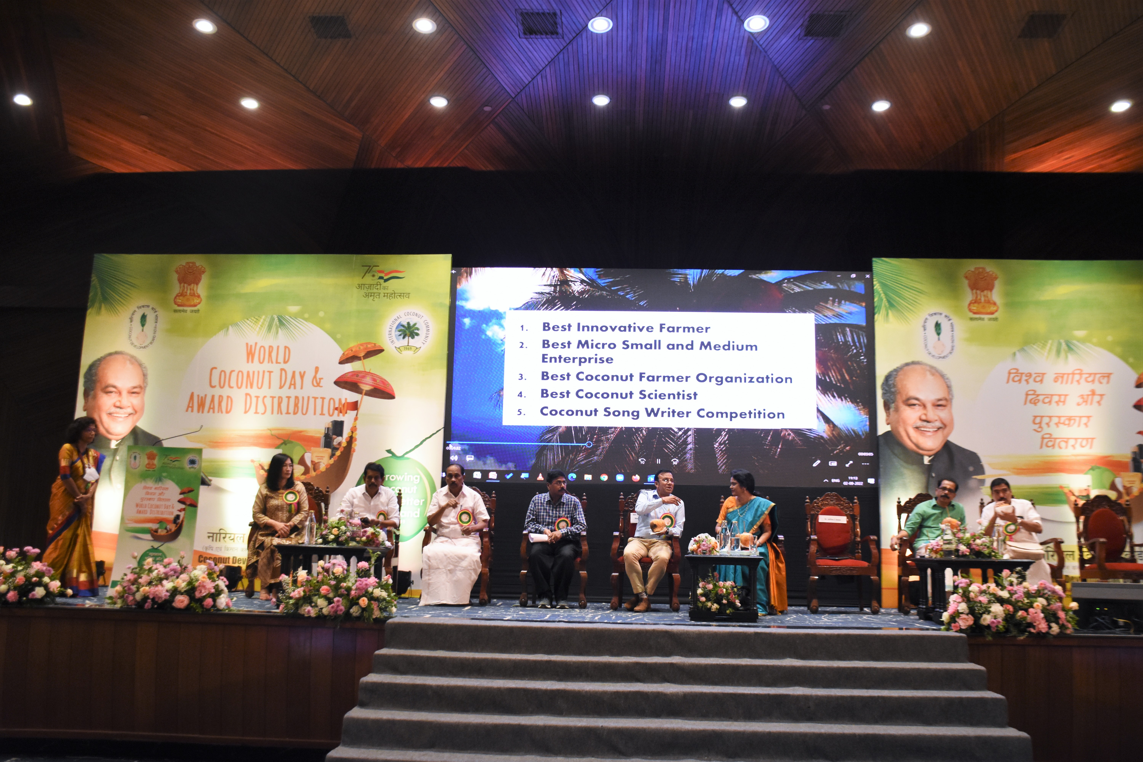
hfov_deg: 61.9
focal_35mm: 30
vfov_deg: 43.6
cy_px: 381
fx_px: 952
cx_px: 572
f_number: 4.5
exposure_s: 1/160
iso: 1600
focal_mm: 20
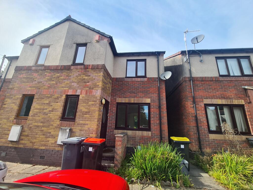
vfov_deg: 89.9
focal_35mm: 13
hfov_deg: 106.2
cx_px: 126
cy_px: 95
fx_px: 95
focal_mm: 2.2
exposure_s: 1/762
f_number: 2.2
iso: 50
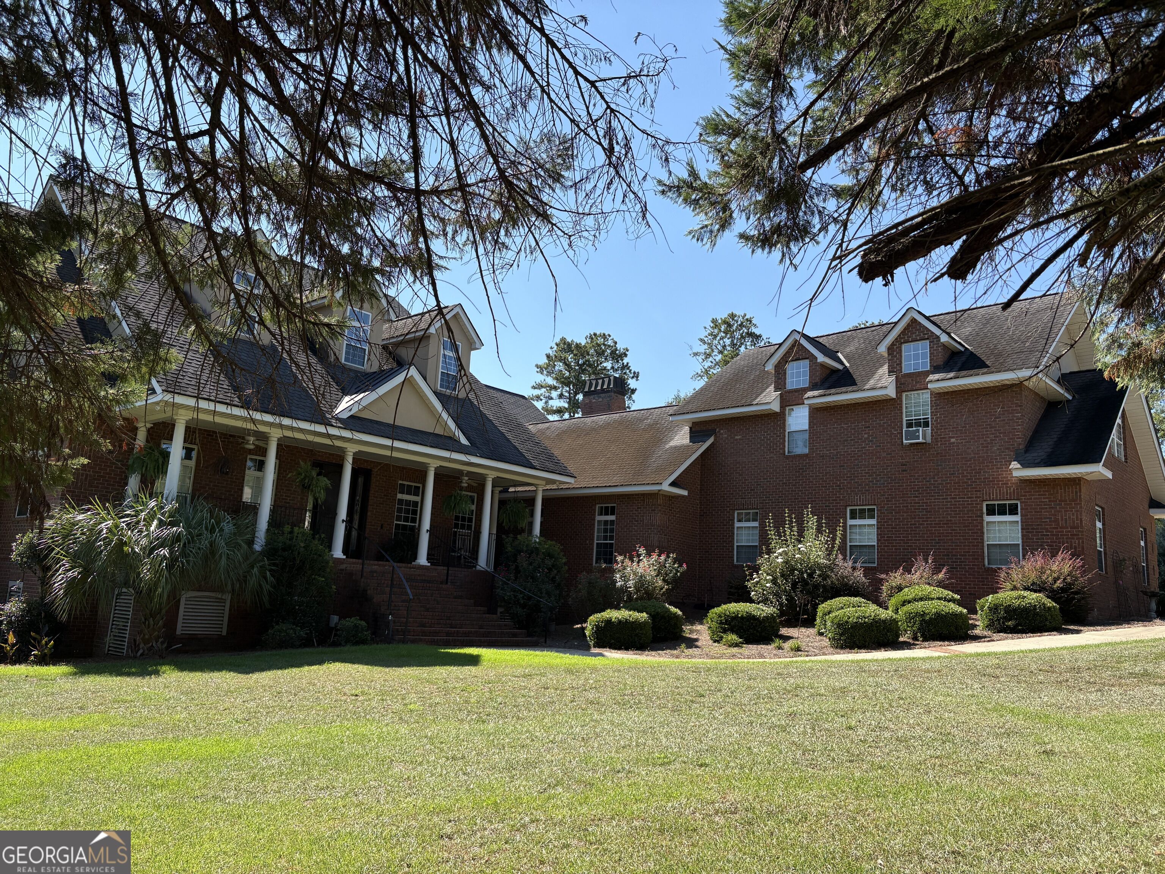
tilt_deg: +11.1
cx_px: 582
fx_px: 875
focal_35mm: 26
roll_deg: -3.3
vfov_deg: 53.1
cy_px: 437
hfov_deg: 67.3
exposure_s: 1/1517
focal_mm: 5.96
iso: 50
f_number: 1.6
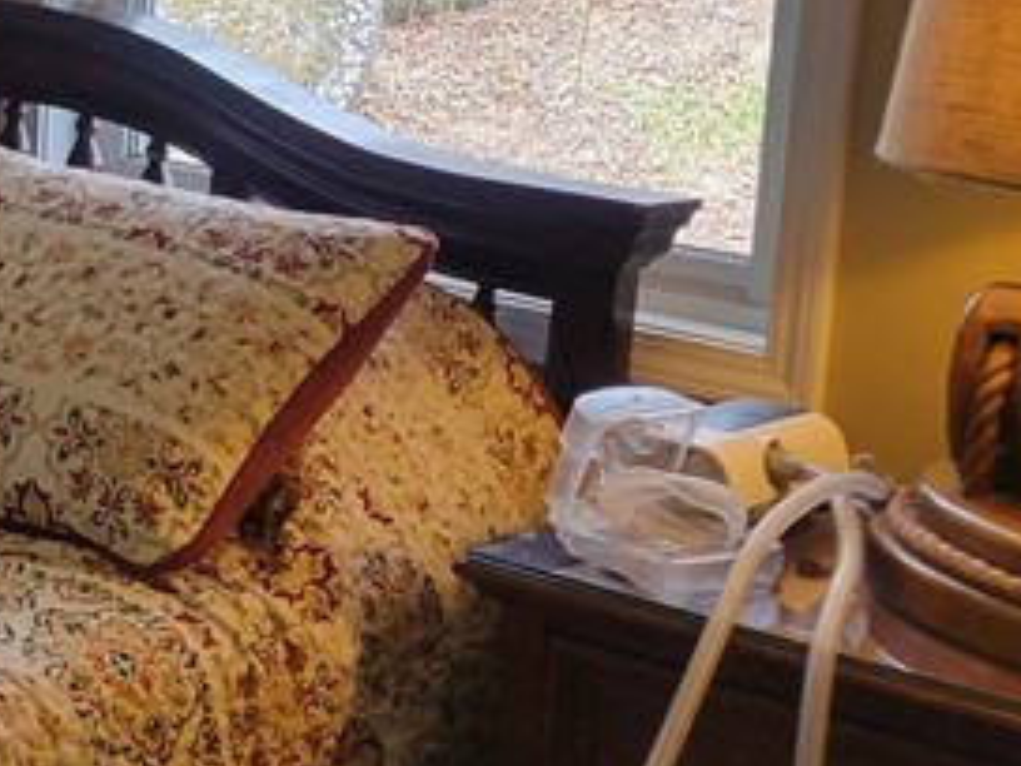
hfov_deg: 17.6
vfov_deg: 15.1
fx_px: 2891
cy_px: 233
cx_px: -597
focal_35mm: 98
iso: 160
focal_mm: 5.4
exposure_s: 1/120
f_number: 1.8
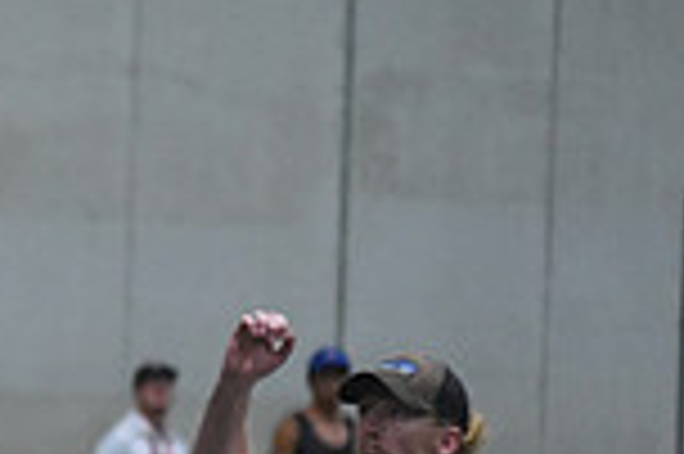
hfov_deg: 3.8
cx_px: -418
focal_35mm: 534
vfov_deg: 2.6
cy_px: 483
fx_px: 10135
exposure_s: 1/640
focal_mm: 140
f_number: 2.8
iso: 10000
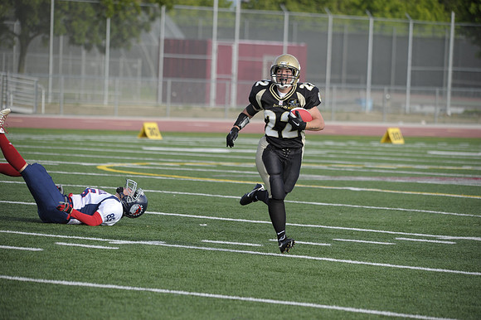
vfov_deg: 4.7
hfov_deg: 7.1
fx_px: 3872
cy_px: 160
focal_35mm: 290
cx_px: 240
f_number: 6
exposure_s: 1/1000
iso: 500
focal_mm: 290
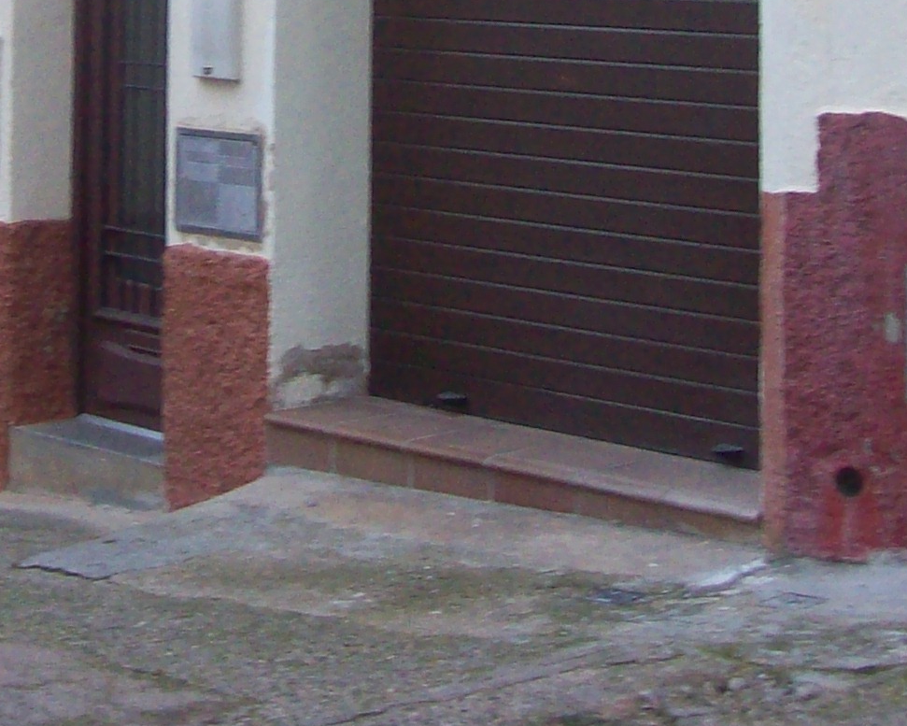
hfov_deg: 18.4
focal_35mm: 103
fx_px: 2765
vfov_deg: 14.3
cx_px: 157
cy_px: -254
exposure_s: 1/65.3
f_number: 2.7
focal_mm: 6
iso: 200
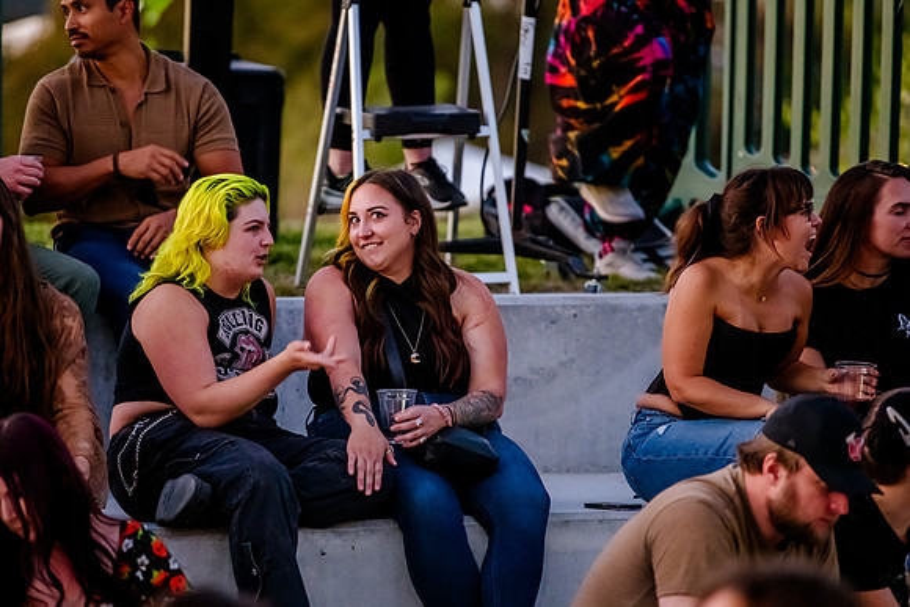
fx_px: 5511
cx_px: 416
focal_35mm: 218
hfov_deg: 9.4
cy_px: 318
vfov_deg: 6.3
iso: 6400
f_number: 2.8
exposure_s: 1/125
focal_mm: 200
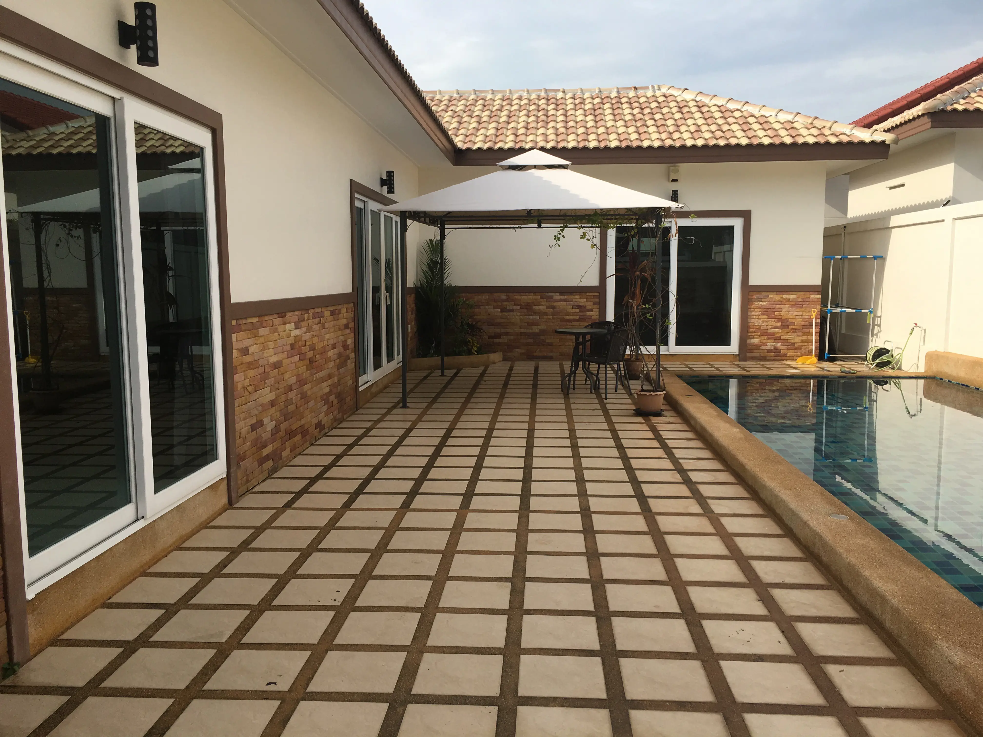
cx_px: 492
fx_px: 824
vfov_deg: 48.2
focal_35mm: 29
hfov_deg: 61.7
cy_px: 368
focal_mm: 4.15
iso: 25
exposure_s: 1/1451
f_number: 2.2
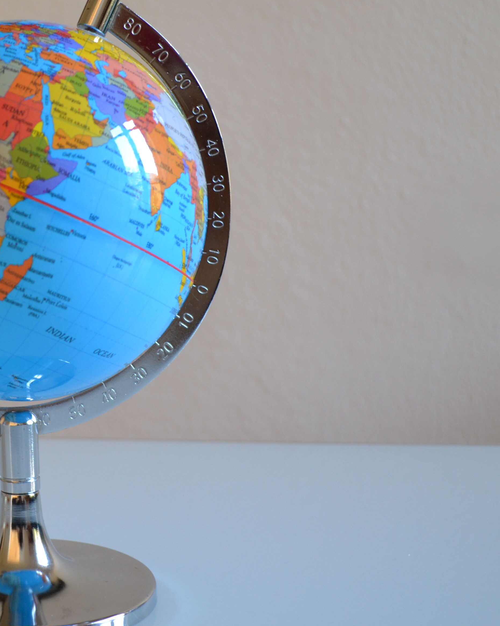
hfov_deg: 25.8
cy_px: 300
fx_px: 1036
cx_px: 4
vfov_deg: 33.6
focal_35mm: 56
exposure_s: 1/50
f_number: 3.8
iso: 400
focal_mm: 20
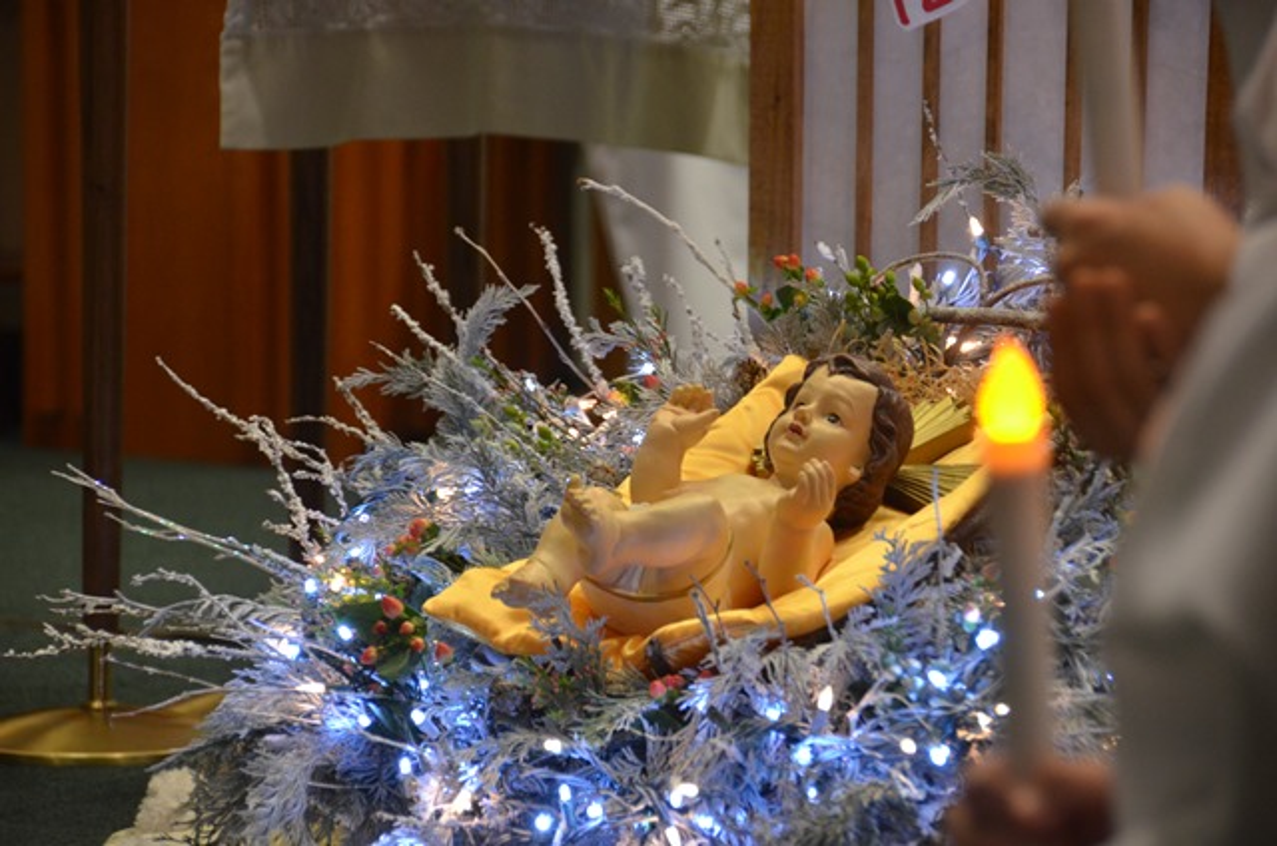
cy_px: 423
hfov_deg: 10.2
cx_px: 638
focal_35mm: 202
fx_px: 7169
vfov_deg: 6.8
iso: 1600
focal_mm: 135
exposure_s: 1/40
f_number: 5.6
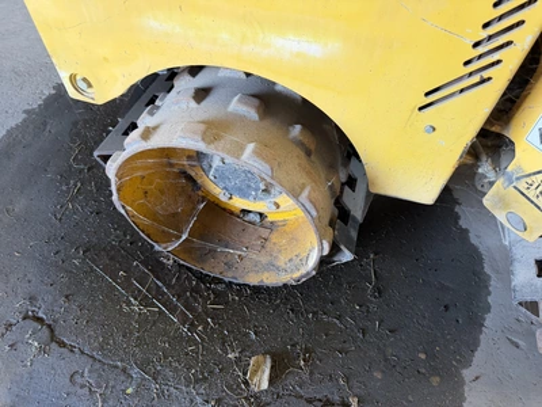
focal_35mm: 24
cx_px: 271
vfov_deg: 56.8
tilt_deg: -53.4
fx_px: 376
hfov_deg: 71.6
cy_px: 204
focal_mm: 6.76
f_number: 1.78
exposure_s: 1/95
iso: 200
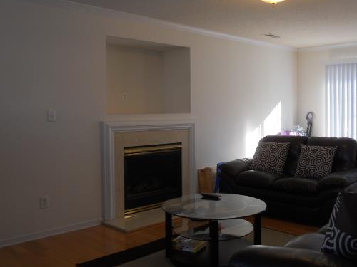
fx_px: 423
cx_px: 228
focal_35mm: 41
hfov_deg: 45.3
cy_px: 128
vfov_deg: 35.1
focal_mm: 5.8
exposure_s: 1/30
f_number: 3.5
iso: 80
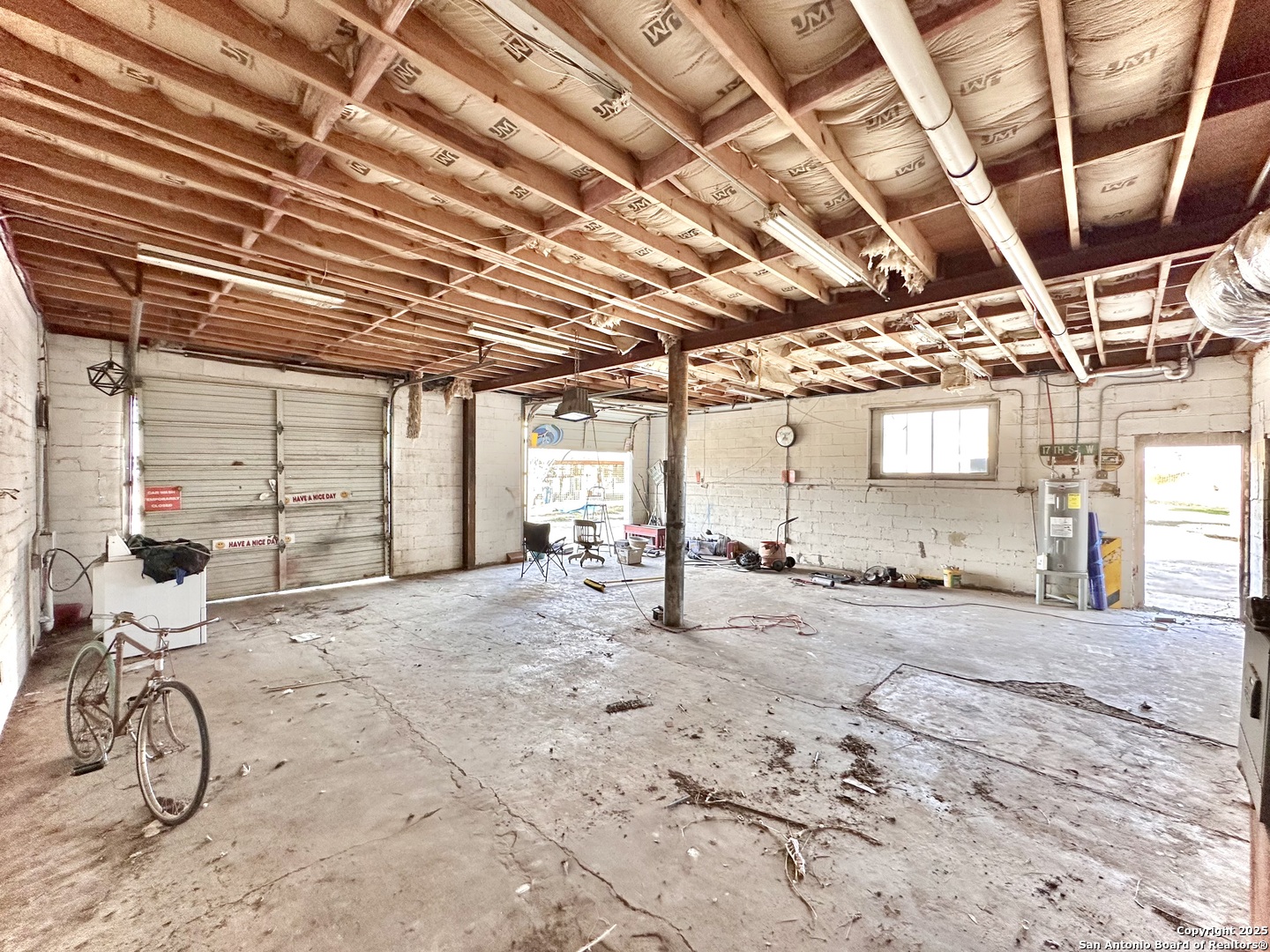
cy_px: 476
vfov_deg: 85.7
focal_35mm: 14
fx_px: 514
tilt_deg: +0.4
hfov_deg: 102.1
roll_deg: -0.1
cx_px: 635
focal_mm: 2.22
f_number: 2.2
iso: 160
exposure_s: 1/99
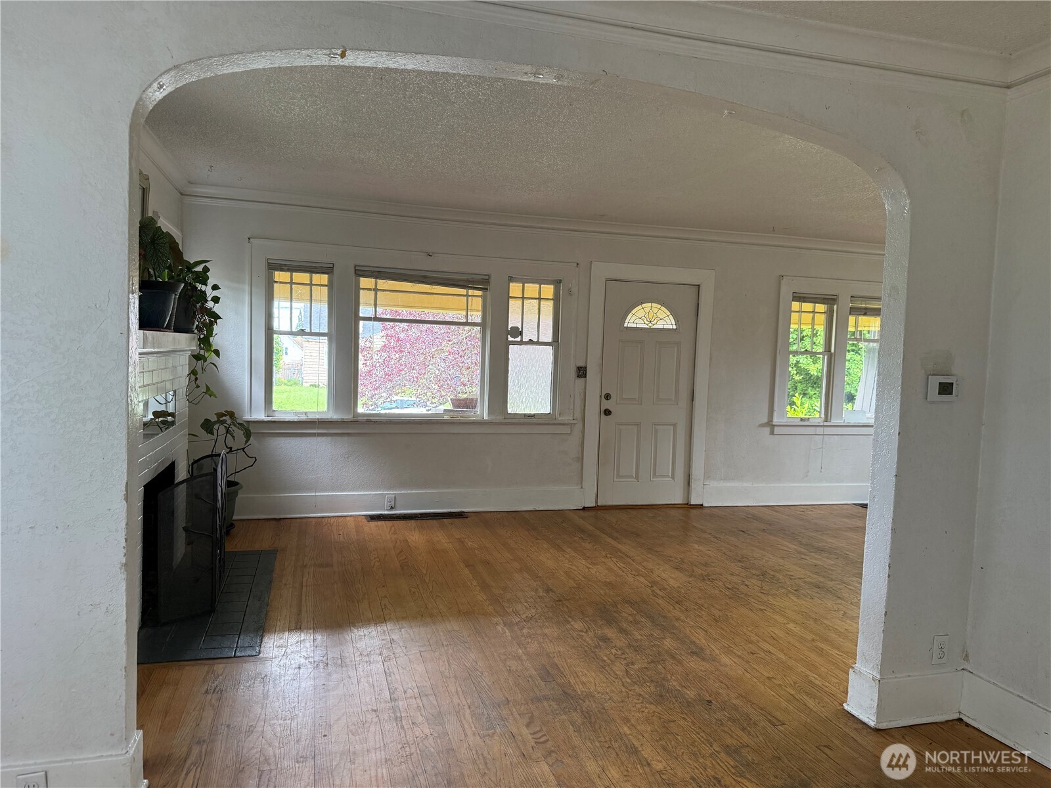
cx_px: 526
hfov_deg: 71.6
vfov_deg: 56.8
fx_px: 729
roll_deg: -2.3
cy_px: 394
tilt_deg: -2.6
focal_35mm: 24
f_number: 1.78
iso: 200
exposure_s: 1/120
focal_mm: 6.76
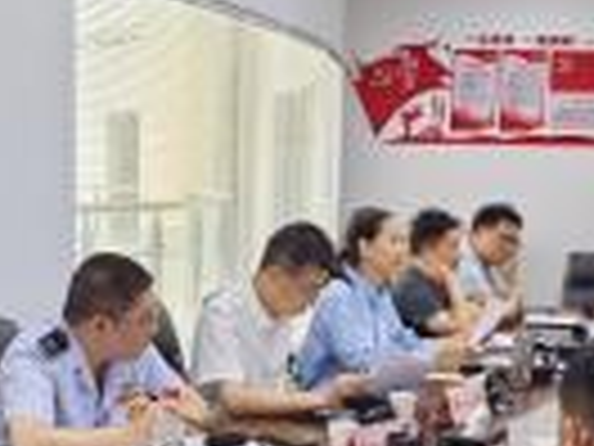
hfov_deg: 26.6
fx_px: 1253
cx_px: 238
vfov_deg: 19.9
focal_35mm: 73
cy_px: 365
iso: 160
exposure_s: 1/100
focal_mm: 6.98
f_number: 4
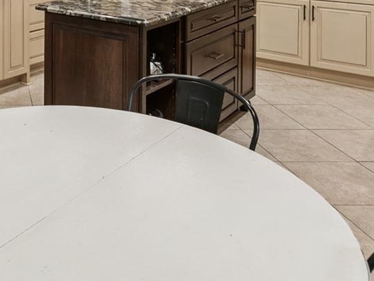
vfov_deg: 27.3
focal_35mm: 46
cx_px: -13
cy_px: -67
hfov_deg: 36.4
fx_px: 497
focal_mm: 16
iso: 1000
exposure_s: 1/50
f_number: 8
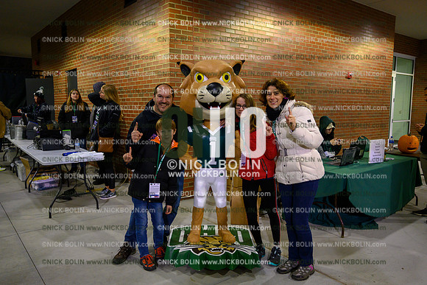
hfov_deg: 63.6
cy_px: 142
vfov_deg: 45.0
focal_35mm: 29
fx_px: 344
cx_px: 214
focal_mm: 29
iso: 2000
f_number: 4
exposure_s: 1/200
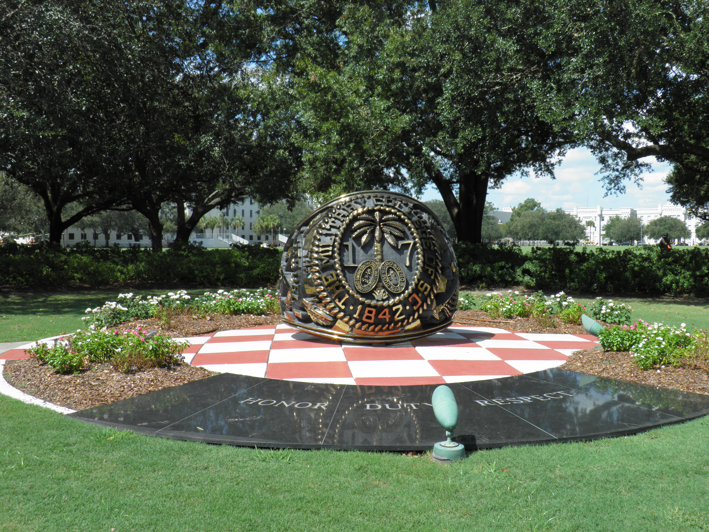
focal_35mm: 35
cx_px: 354
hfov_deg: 52.6
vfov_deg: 40.7
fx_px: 717
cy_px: 266
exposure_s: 1/200
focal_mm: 6.3
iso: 50
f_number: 5.5
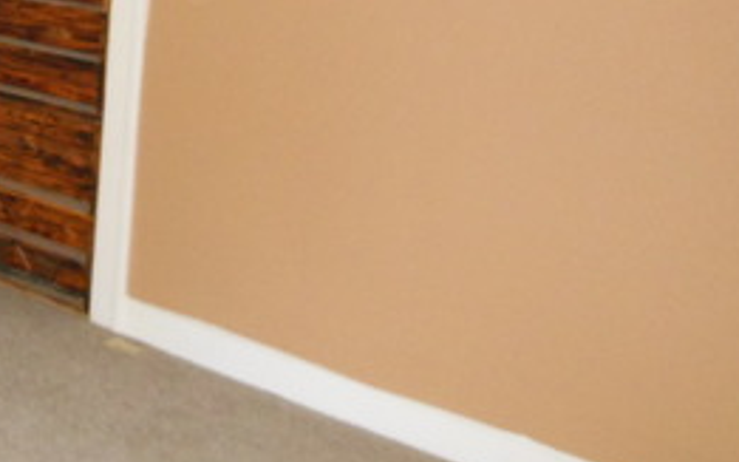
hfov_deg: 28.5
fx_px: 1309
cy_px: 20
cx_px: -79
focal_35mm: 65
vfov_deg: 19.5
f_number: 3.5
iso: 800
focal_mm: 4.5
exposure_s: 1/25
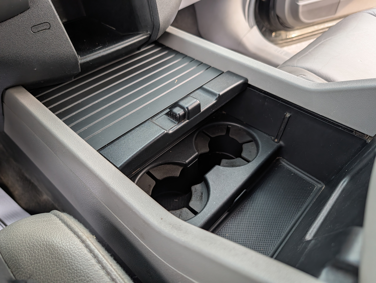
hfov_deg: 71.5
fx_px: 261
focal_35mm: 24
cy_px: 142
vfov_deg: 56.9
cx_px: 188
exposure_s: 1/163
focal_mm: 6.9
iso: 176
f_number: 1.68
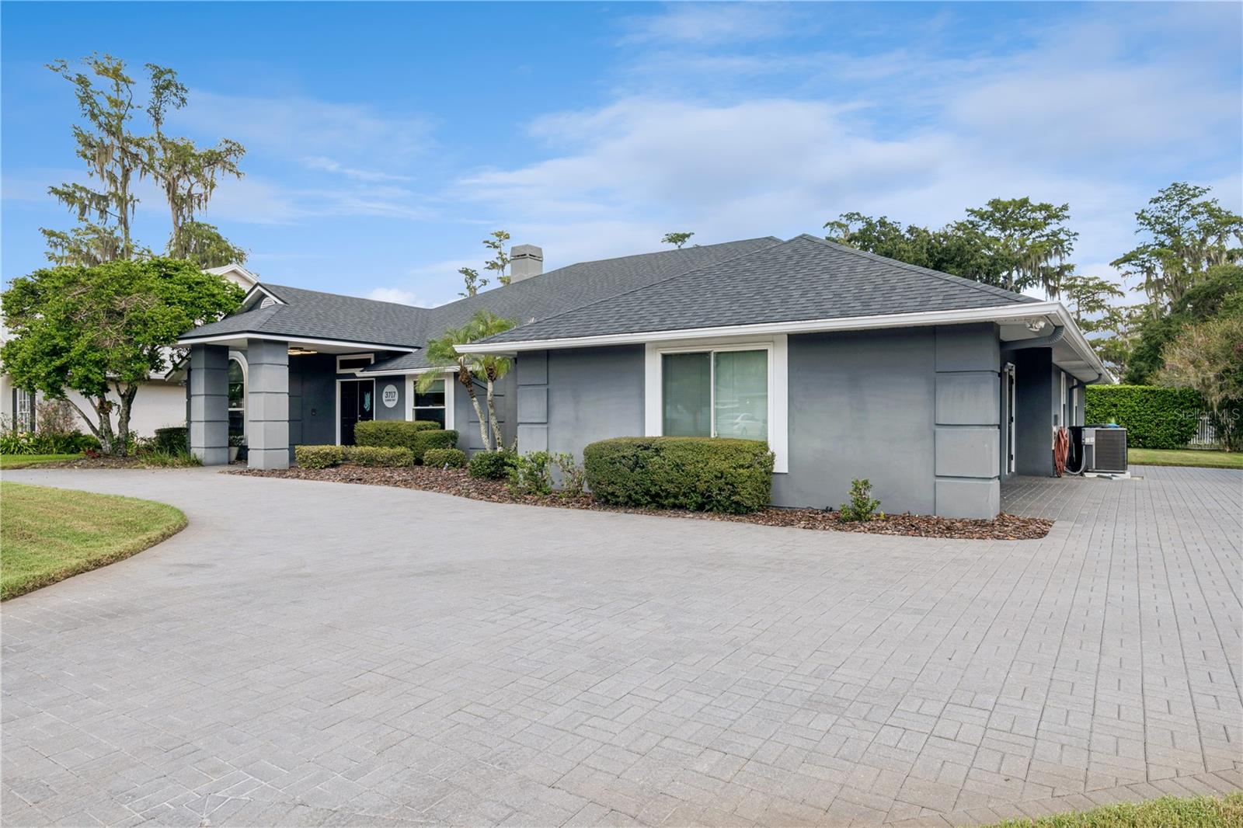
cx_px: 622
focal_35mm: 22
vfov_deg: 57.2
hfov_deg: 78.6
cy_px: 414
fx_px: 759
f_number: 20
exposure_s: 1/40
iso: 100
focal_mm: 22
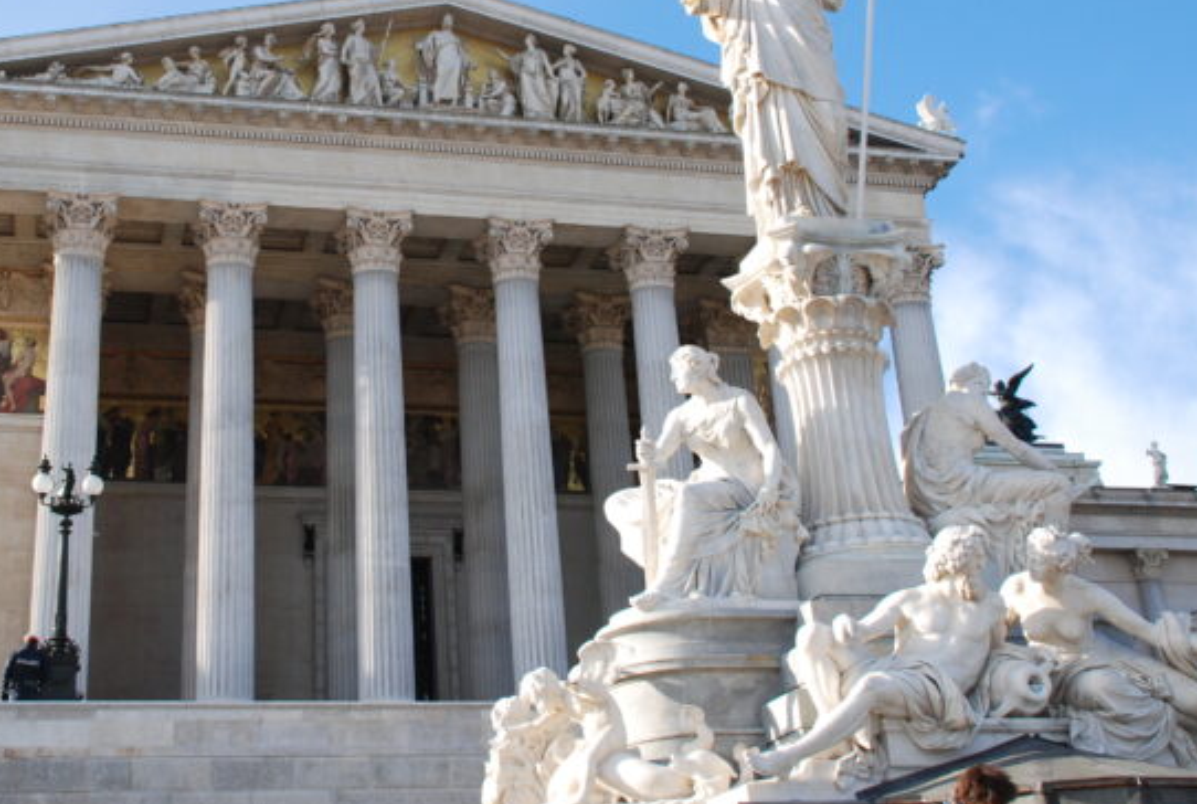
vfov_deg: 26.4
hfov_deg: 38.5
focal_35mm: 51
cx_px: 444
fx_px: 1699
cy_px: 258
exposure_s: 1/250
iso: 320
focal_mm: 24
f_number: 8
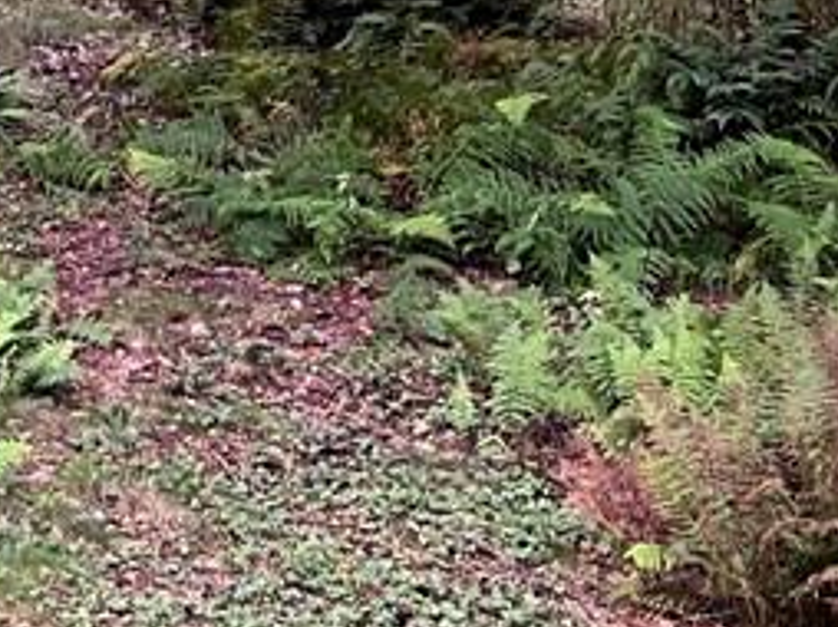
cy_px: -564
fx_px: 2539
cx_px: -577
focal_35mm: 105
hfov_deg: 16.3
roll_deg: +0.6
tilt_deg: +0.9
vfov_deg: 12.6
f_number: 1.5
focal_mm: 5.7
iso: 200
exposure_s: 1/60
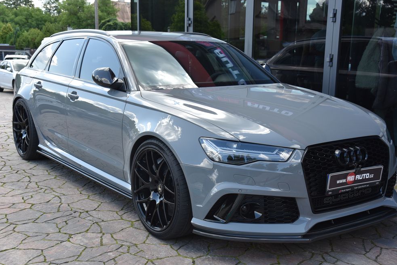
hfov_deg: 41.1
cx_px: 207
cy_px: 136
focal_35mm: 48
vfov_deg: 28.1
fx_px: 530
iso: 500
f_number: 7.1
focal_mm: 46
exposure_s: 1/200
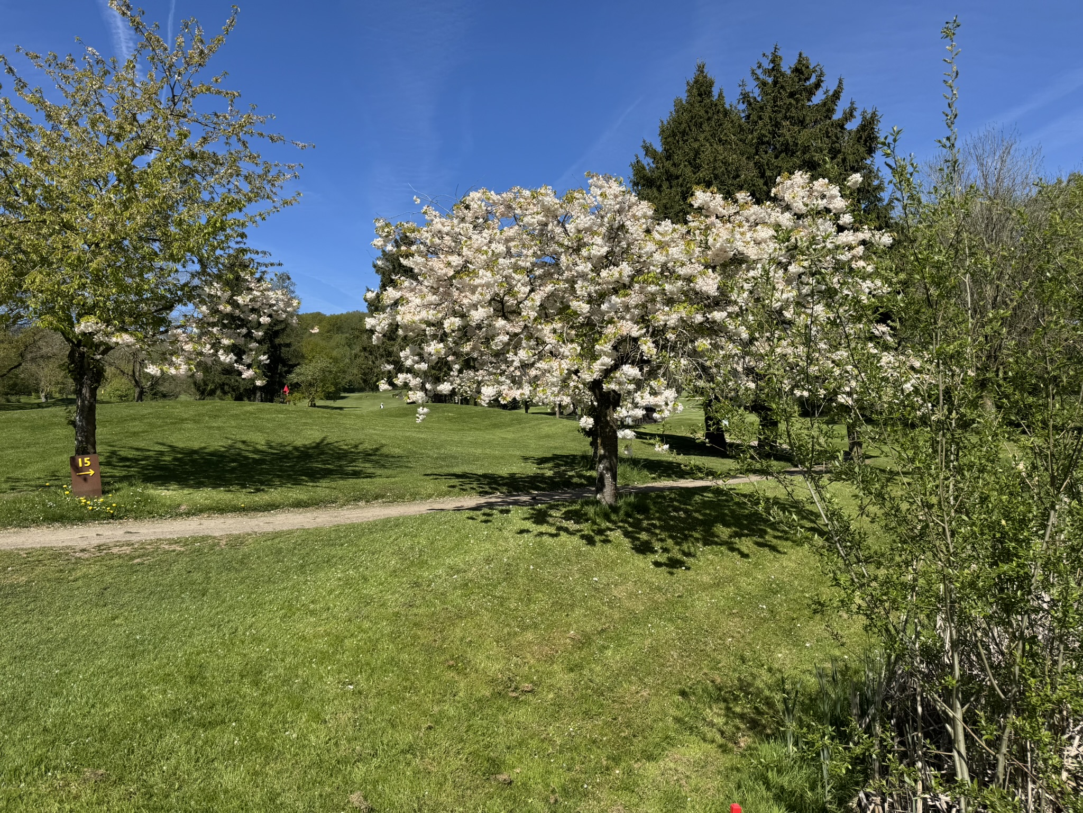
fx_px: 751
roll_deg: +2.3
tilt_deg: +2.5
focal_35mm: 24
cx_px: 542
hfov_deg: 71.6
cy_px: 406
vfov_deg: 56.8
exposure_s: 1/4950
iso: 80
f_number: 1.78
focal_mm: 6.76
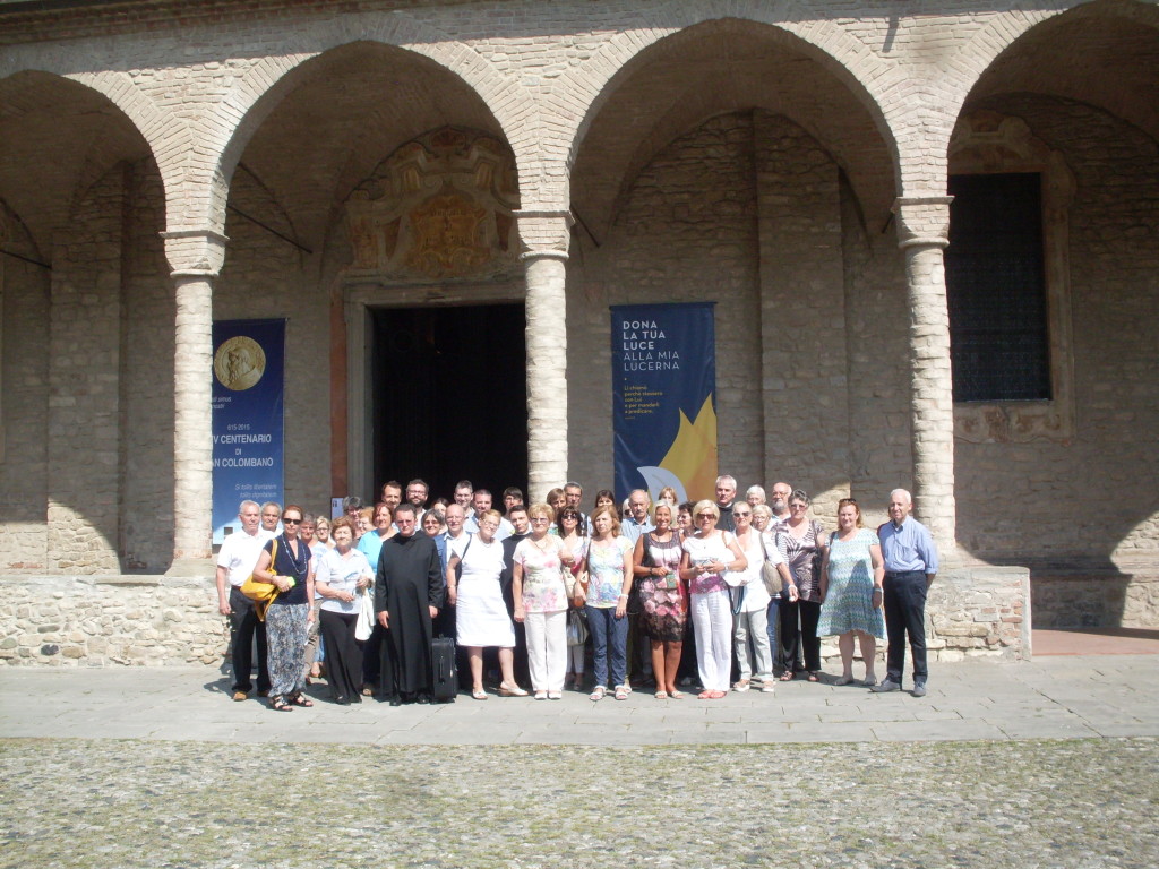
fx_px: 1272
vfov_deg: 37.7
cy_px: 434
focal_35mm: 38
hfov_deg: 49.0
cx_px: 580
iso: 80
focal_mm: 6.3
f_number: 8.4
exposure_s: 1/180
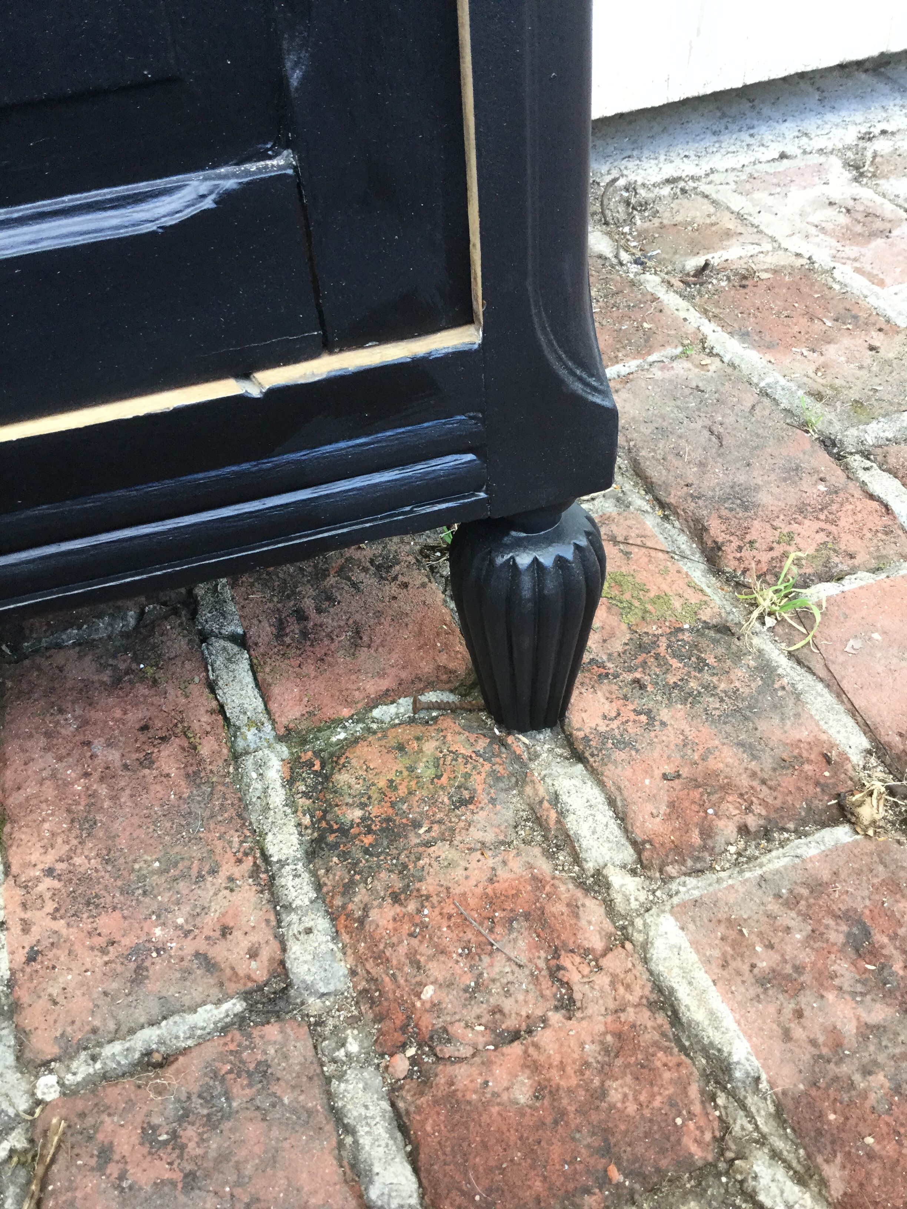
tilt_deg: -43.7
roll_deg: +4.9
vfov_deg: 58.4
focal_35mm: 31
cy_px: 604
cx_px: 454
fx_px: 1083
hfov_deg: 45.4
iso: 40
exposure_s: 1/33
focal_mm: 3.3
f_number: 2.4
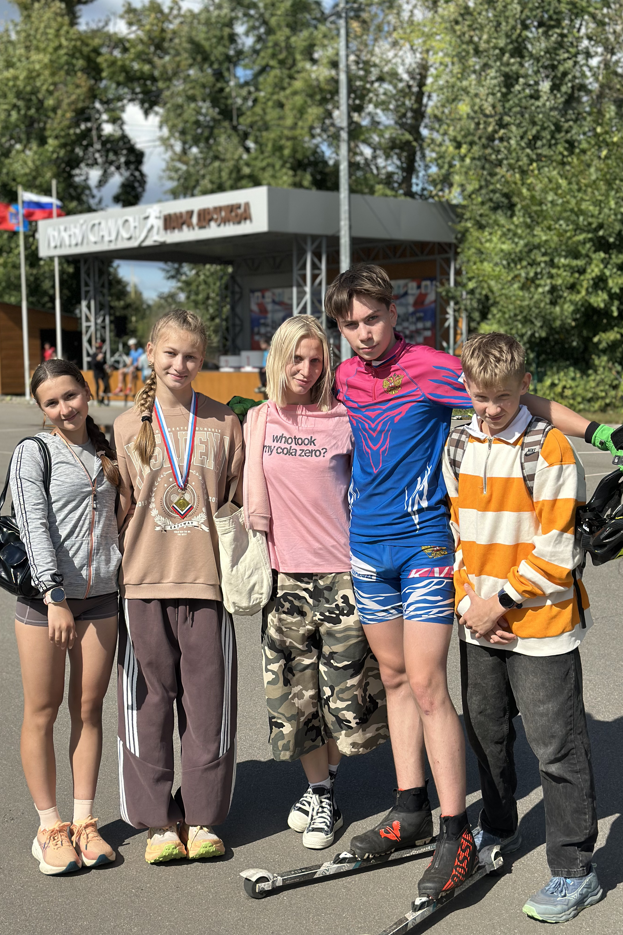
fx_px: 1298
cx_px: 279
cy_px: 467
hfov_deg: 27.0
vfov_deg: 39.6
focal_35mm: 50
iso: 100
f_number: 1.78
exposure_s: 1/6623
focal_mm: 6.86
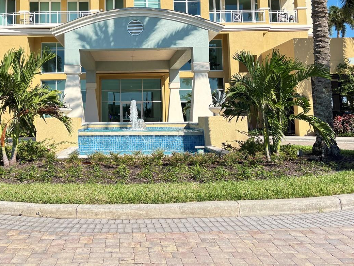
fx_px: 409
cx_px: 116
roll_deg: +0.3
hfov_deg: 46.0
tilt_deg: +7.3
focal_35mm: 40
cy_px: 64
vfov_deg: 35.1
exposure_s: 1/970
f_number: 1.6
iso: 50
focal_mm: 5.96
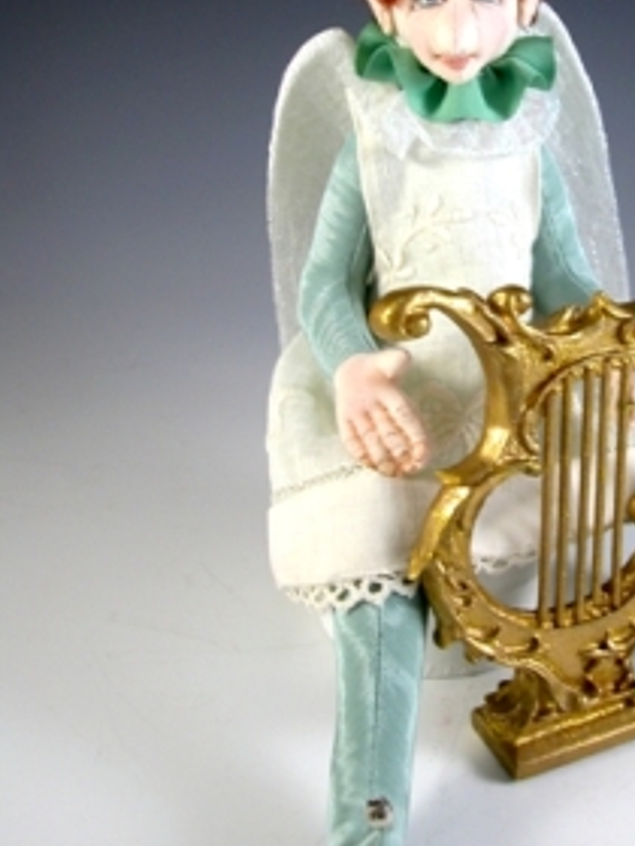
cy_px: 314
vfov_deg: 37.9
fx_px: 1223
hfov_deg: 28.2
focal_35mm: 50
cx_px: 555
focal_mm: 7.1
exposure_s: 1/38.4
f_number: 2.8
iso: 100
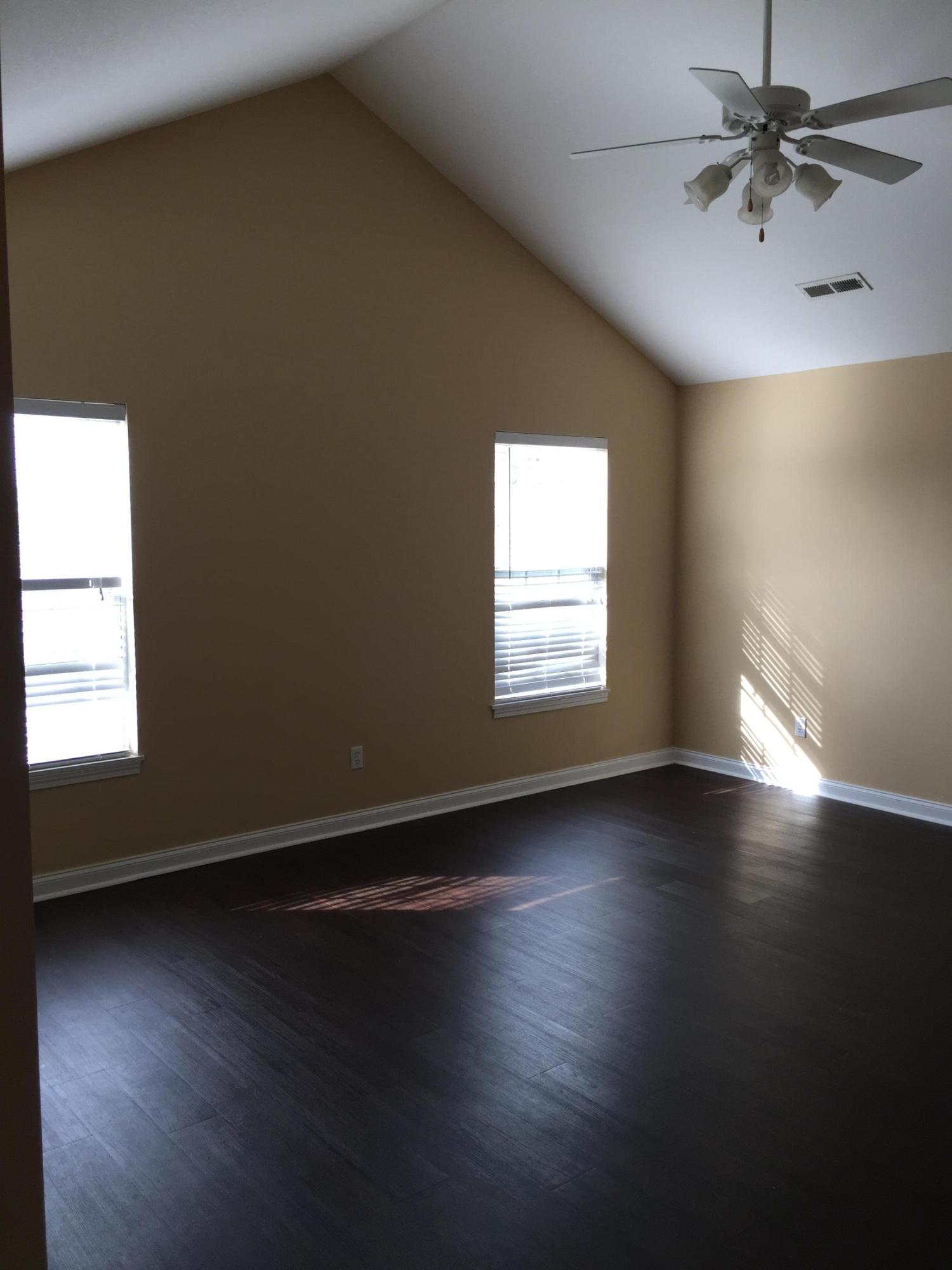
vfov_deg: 61.7
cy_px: 635
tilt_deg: -3.6
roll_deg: +0.3
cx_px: 476
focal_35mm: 29
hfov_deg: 48.2
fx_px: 1063
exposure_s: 1/120
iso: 50
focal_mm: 4.15
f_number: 2.2
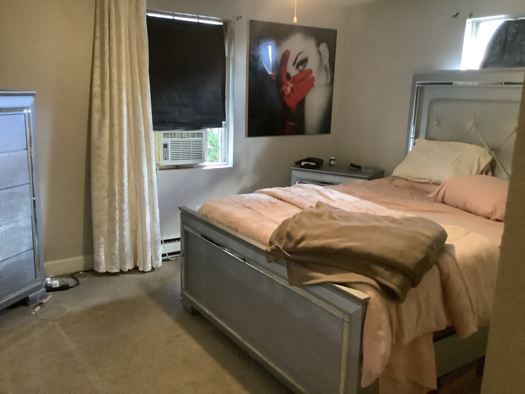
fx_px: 470
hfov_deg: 58.4
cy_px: 197
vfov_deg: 45.4
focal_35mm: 31
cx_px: 262
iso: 640
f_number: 2.4
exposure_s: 1/30
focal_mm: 3.3
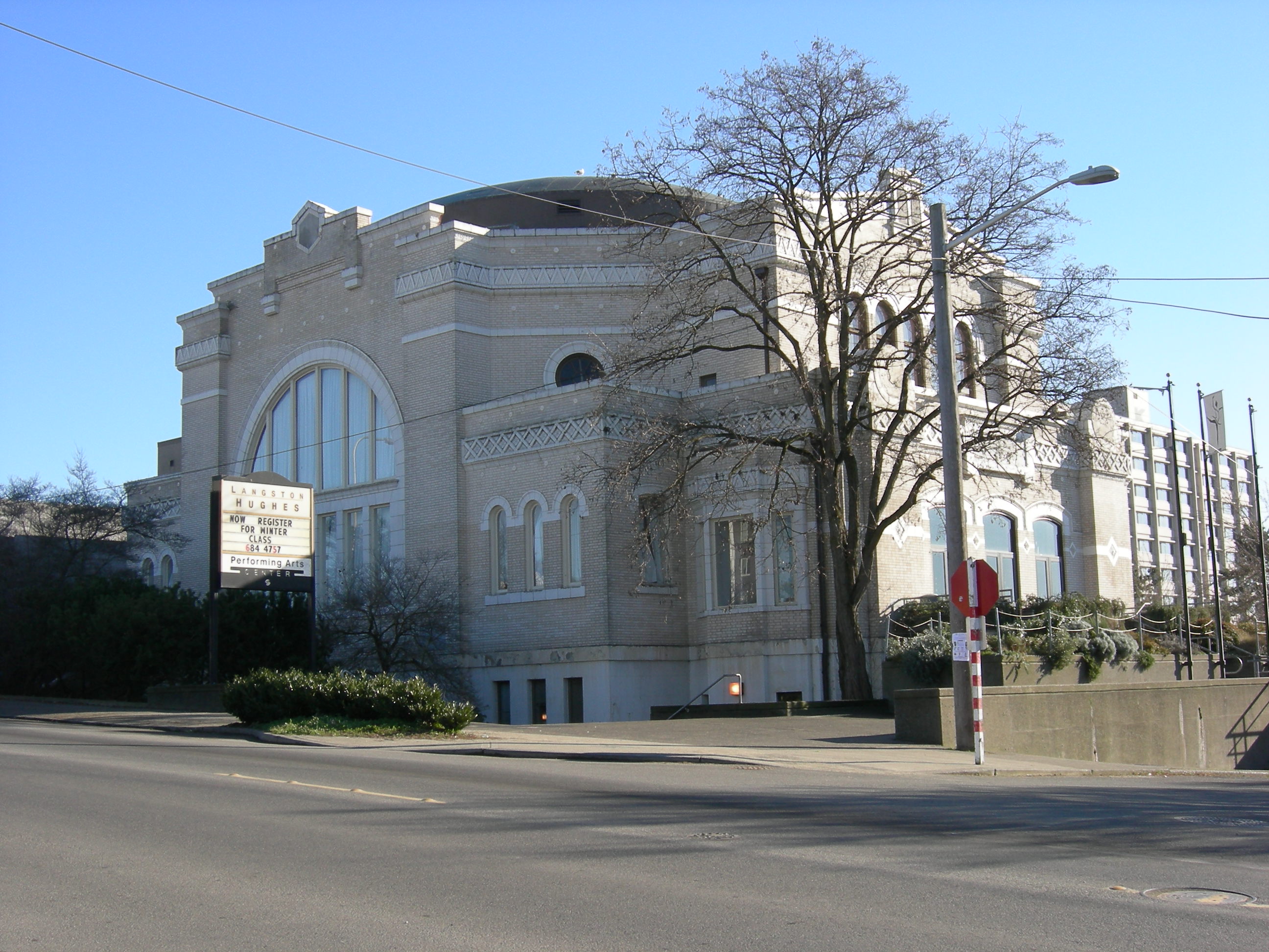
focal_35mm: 44
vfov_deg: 32.9
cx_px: 634
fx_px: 1613
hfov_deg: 42.9
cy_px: 476
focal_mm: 9.1
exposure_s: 1/193
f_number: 5.1
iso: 64
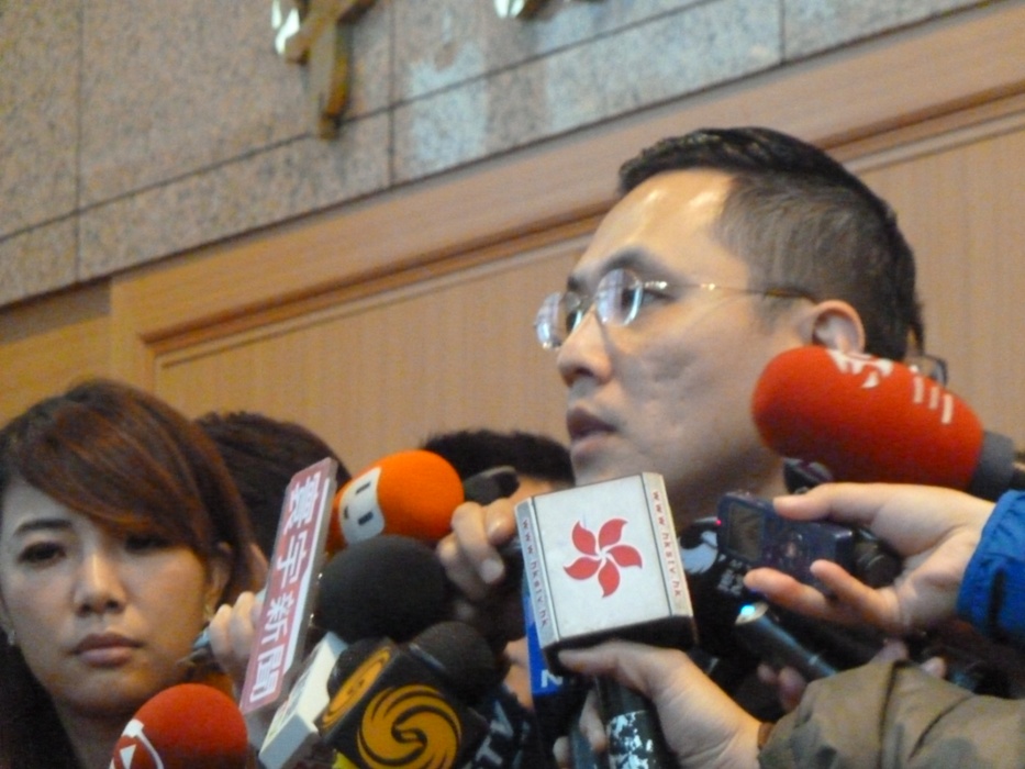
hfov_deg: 11.7
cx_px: 512
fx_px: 5005
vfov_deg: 8.8
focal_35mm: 169
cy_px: 384
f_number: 4.5
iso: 1600
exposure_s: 1/15
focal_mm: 27.8
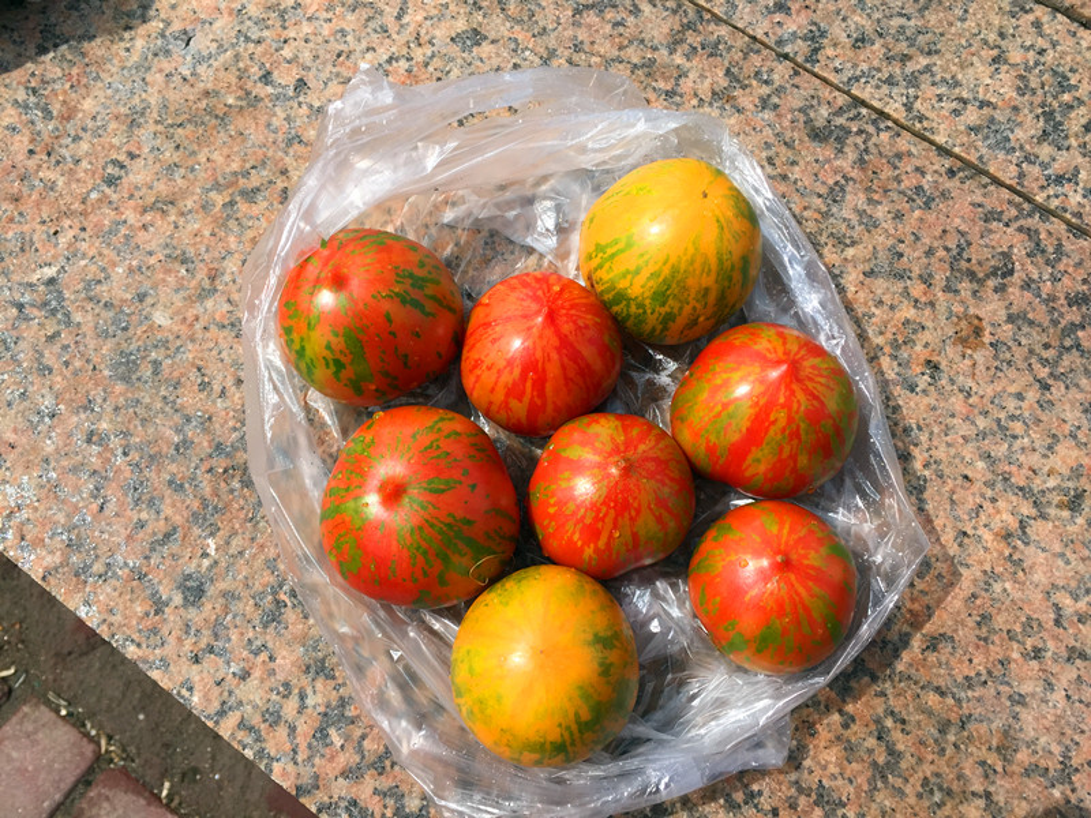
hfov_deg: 61.7
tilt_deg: -74.3
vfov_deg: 48.2
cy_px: 409
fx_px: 914
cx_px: 546
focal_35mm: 29
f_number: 2.2
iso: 32
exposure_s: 1/1721
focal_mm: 4.15
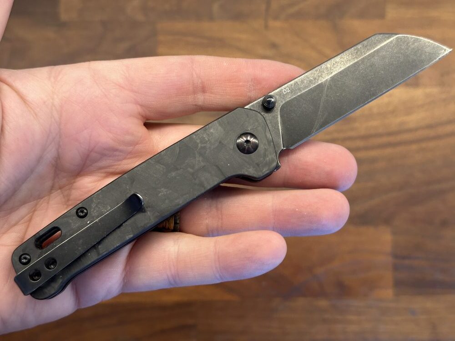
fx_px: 631
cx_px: 228
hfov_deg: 39.7
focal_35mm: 48
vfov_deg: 30.3
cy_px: 170
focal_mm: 6.86
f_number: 1.78
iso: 100
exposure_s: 1/59
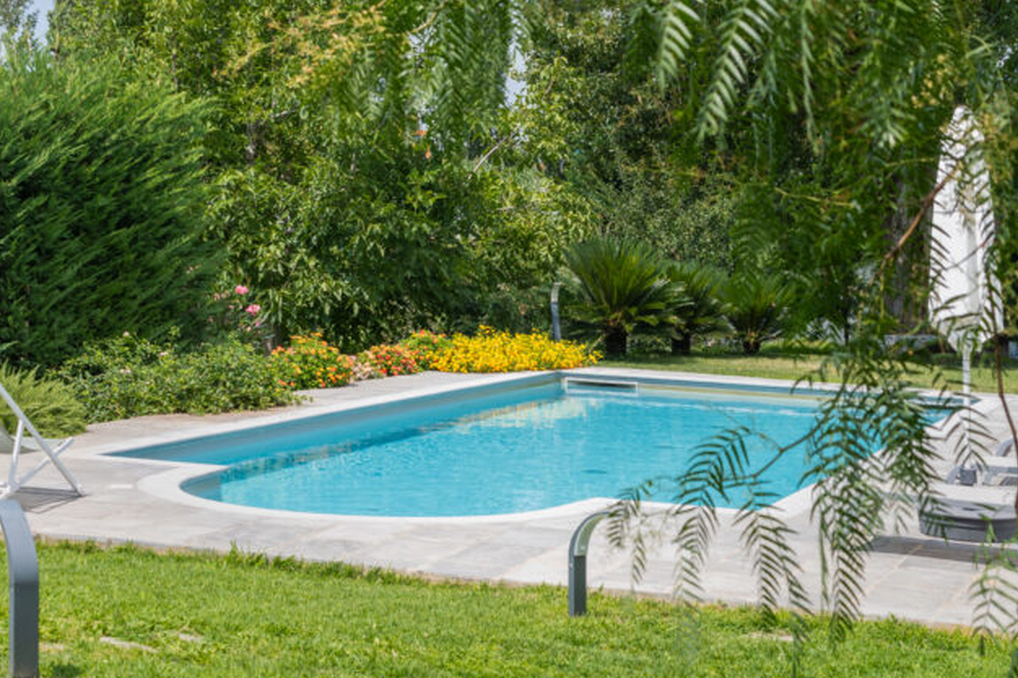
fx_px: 2290
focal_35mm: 81
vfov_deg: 16.8
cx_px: 502
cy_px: 364
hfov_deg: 25.1
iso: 250
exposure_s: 1/400
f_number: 10
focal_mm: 44
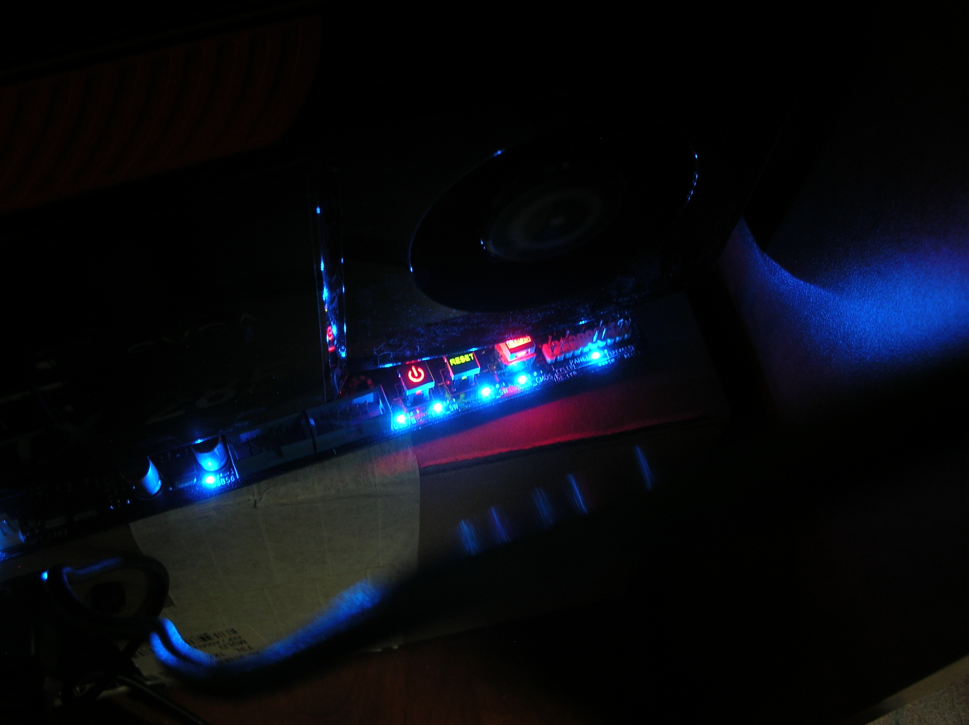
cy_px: 362
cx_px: 484
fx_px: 1007
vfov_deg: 39.6
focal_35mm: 36
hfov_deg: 51.4
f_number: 2.7
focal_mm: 6
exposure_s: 1/3
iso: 50
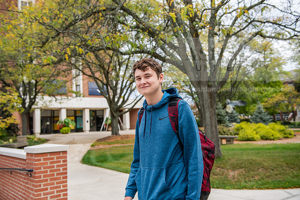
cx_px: 150
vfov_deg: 37.9
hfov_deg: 54.4
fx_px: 292
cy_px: 100
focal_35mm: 35
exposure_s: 1/320
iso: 100
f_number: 3.5
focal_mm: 35
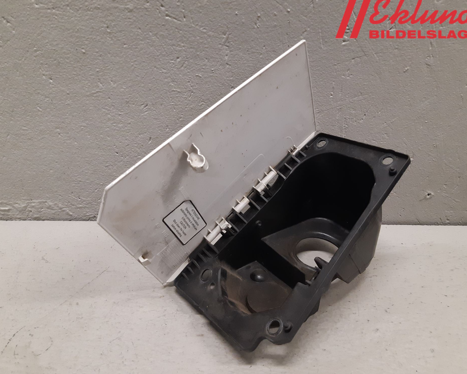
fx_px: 387
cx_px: 232
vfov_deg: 51.5
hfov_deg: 62.2
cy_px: 189
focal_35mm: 28
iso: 160
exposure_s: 1/50
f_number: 1.7
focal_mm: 3.93
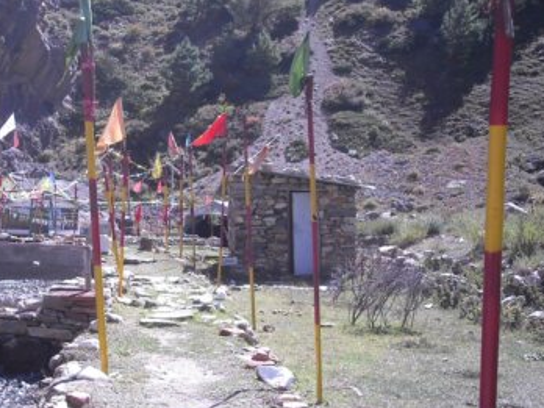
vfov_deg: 21.0
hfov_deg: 26.4
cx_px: 8
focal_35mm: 70
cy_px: 255
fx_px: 1100
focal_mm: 5.7
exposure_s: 1/402
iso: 64
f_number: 2.8
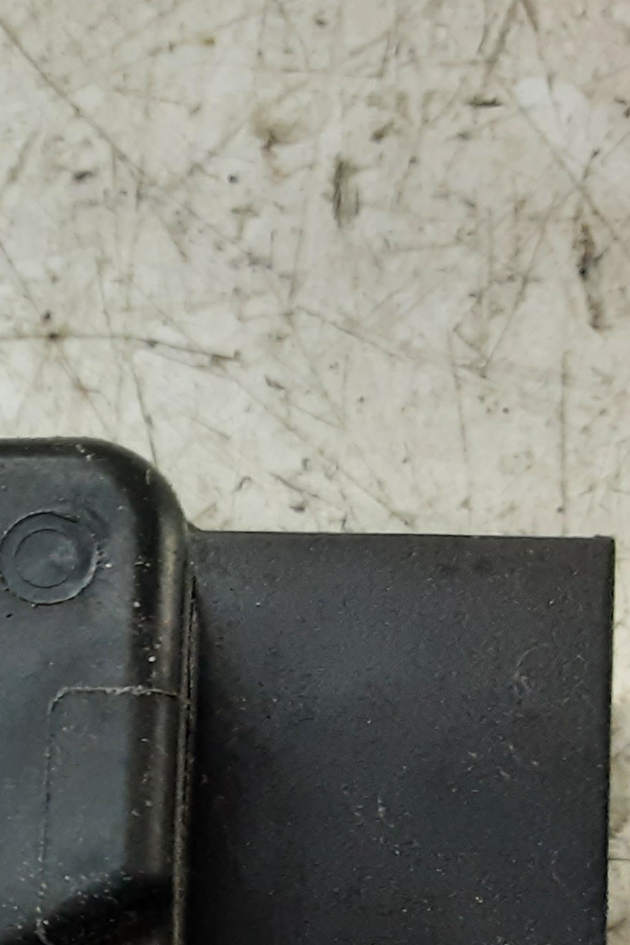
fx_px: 1837
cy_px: 736
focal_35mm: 70
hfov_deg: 16.6
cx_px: -467
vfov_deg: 28.3
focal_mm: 2.91
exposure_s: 1/50
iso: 200
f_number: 1.9
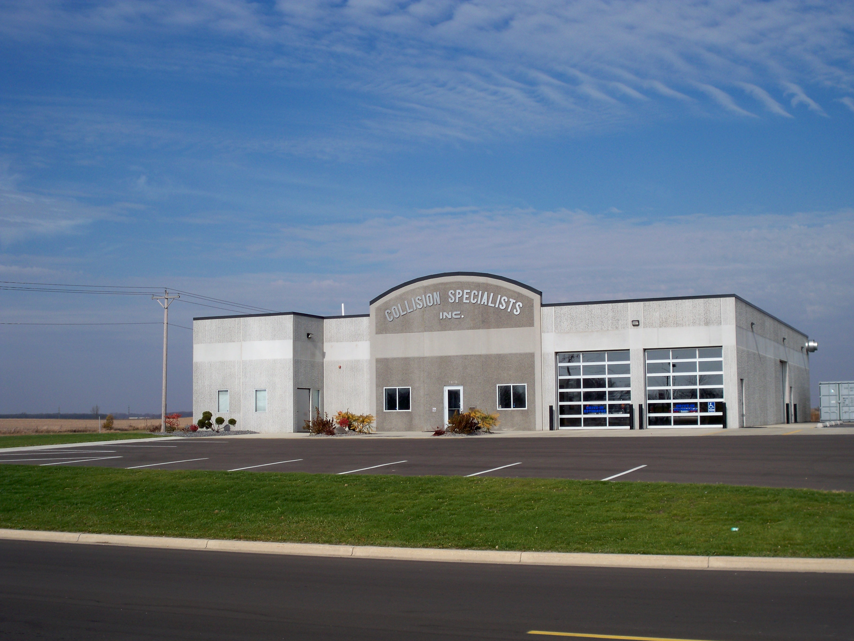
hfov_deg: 42.9
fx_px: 1086
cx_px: 427
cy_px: 320
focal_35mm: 44
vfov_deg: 32.9
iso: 80
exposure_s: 1/500
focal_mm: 7.8
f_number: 5.3
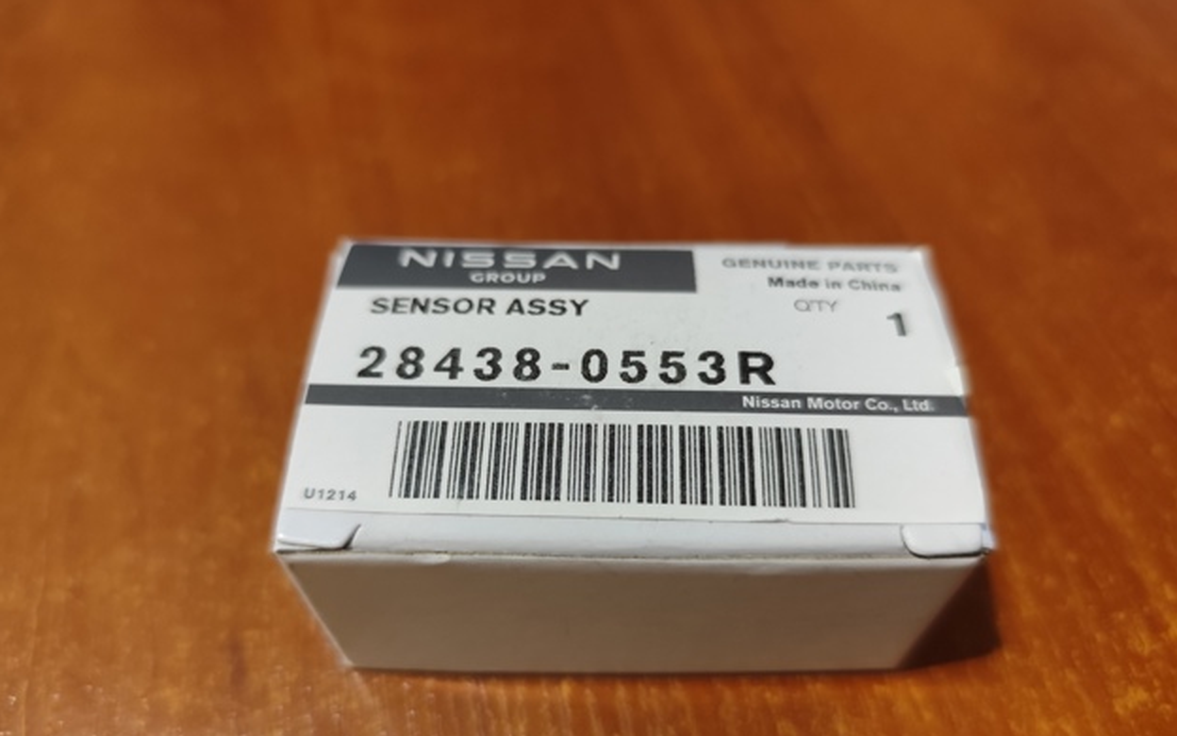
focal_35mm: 25
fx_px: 802
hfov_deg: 72.5
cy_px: 414
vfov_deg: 49.2
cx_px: 585
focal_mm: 6.19
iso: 1250
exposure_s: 1/50
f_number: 1.65
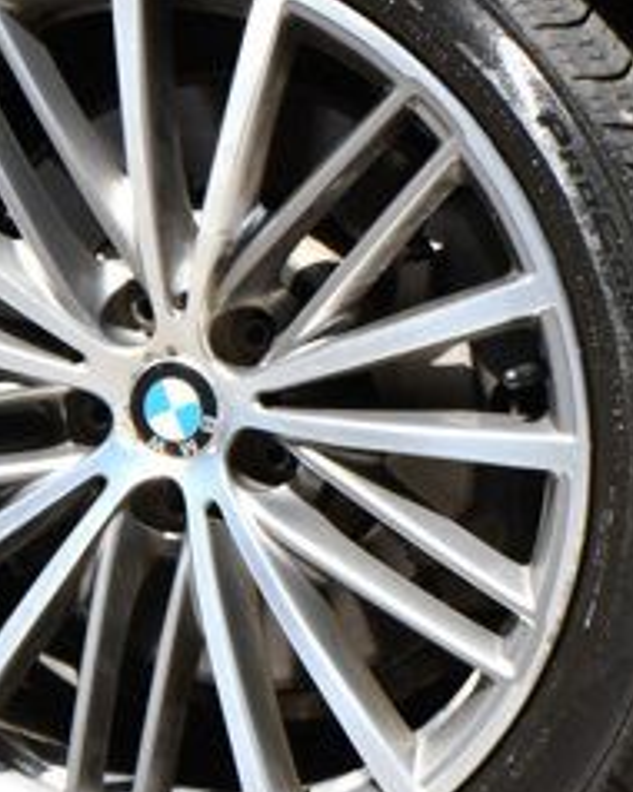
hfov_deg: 4.1
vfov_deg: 5.1
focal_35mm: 379
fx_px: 8887
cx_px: 183
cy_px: 368
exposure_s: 1/250
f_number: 6.3
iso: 200
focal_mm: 100
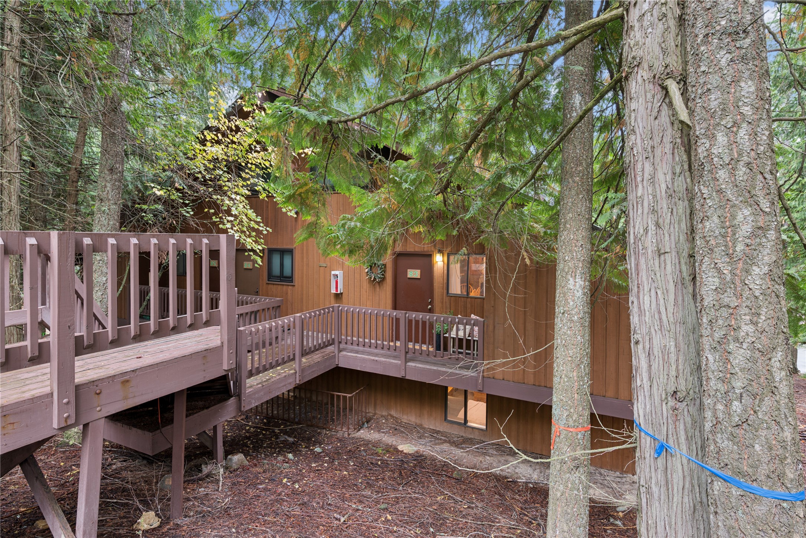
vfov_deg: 72.1
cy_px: 269
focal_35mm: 16
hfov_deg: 95.0
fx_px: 369
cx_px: 403
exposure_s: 1/1.25
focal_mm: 16.5
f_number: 6.3
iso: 100
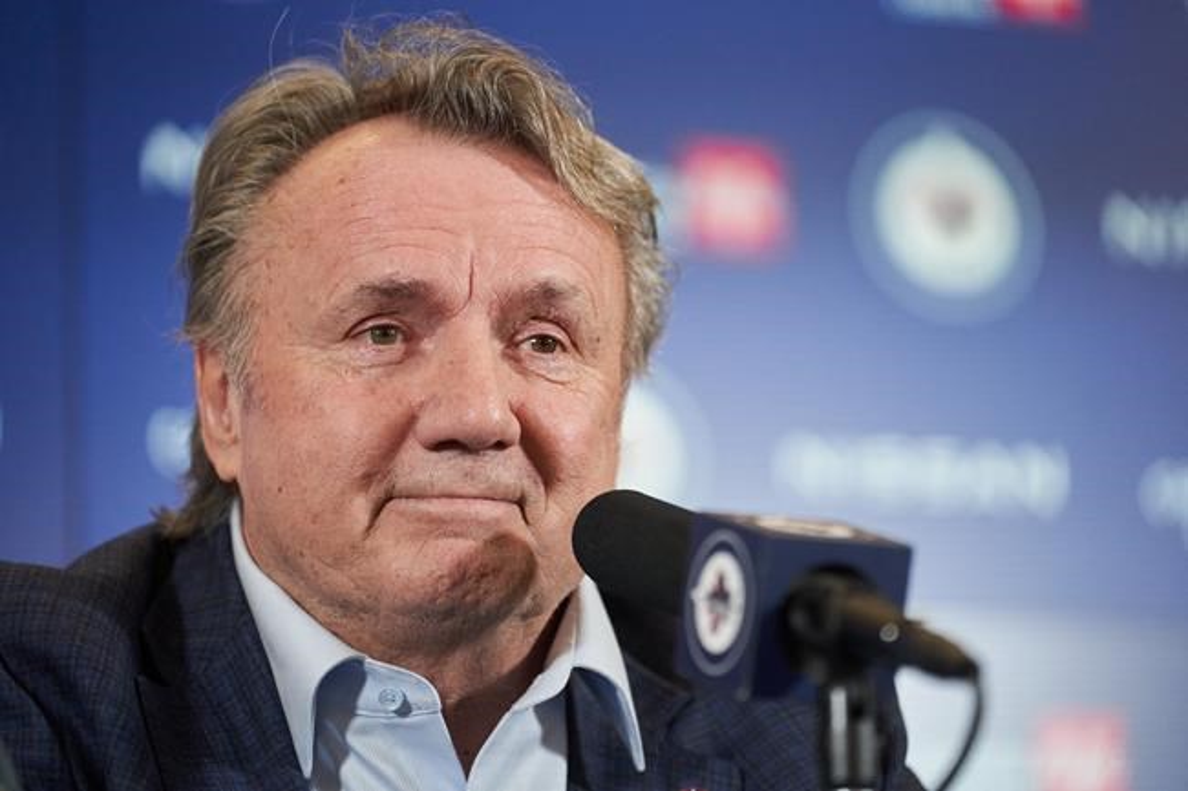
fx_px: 4948
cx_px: 594
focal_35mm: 150
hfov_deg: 13.7
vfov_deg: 9.1
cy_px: 396
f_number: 2.8
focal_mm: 150
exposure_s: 1/2000
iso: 4000
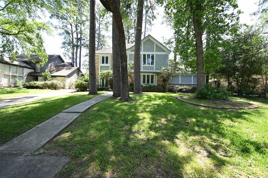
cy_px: 89
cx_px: 134
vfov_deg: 81.2
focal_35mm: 14
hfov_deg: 104.3
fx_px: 104
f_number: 8
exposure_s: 1/250
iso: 800
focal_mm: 14
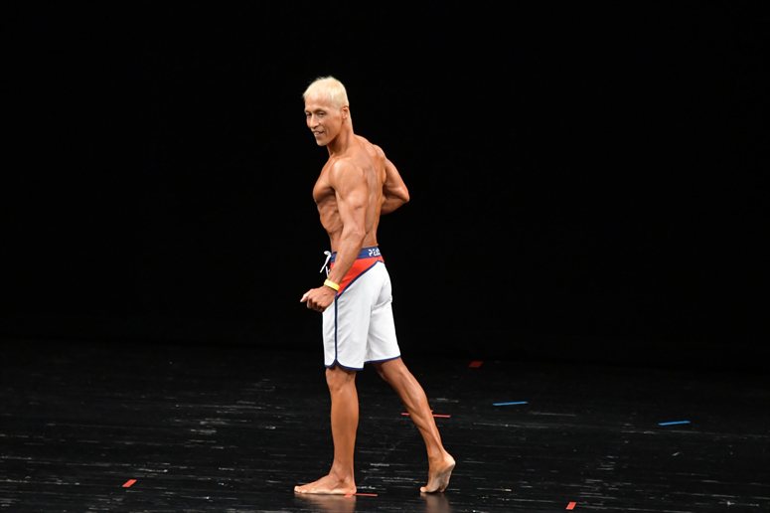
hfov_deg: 7.6
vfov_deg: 5.1
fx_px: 5772
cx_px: 385
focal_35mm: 270
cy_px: 256
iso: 3200
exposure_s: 1/400
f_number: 5.6
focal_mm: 180
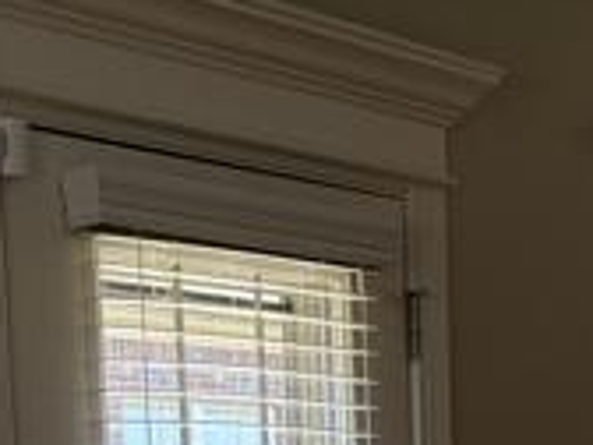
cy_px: 932
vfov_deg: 10.8
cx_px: 579
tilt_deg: -10.3
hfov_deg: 15.6
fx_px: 2124
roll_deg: +1.1
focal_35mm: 124
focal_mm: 5.96
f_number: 1.6
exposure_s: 1/201
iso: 100
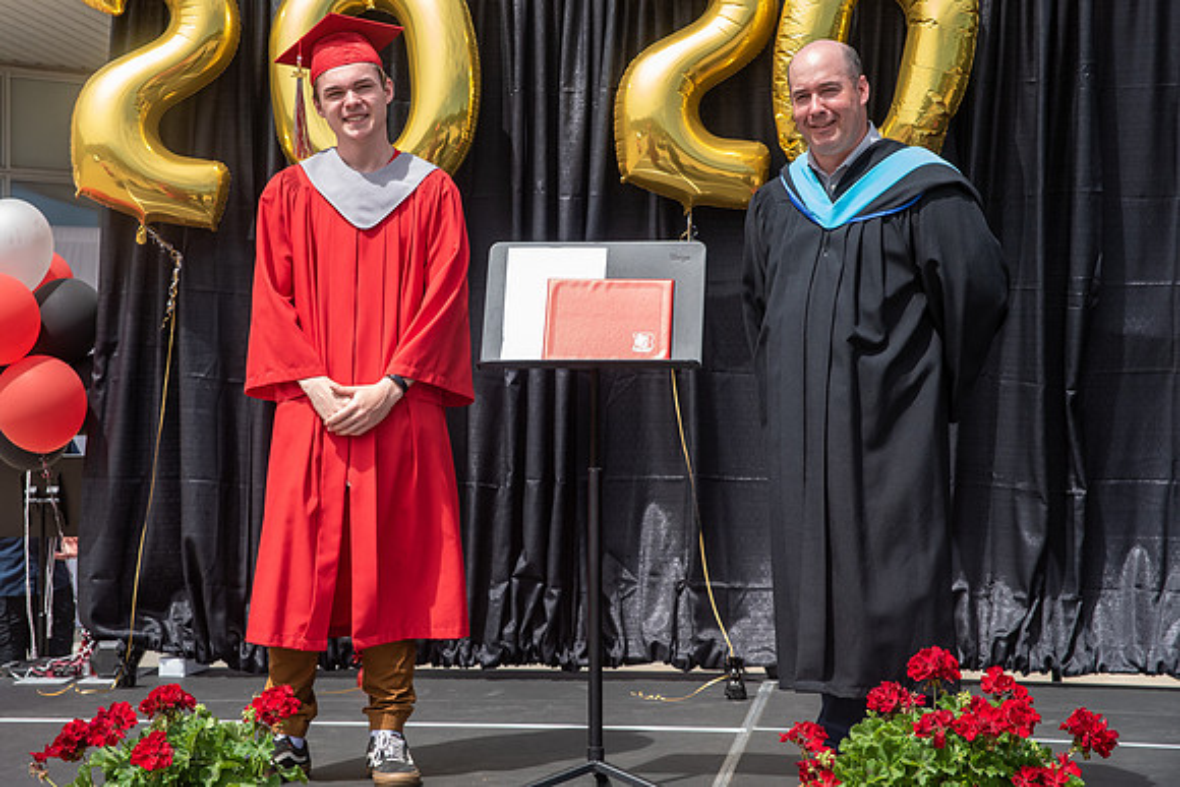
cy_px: 345
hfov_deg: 31.9
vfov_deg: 21.6
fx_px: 2061
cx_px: 518
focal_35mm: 63
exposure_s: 1/1000
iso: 500
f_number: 5.6
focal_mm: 56
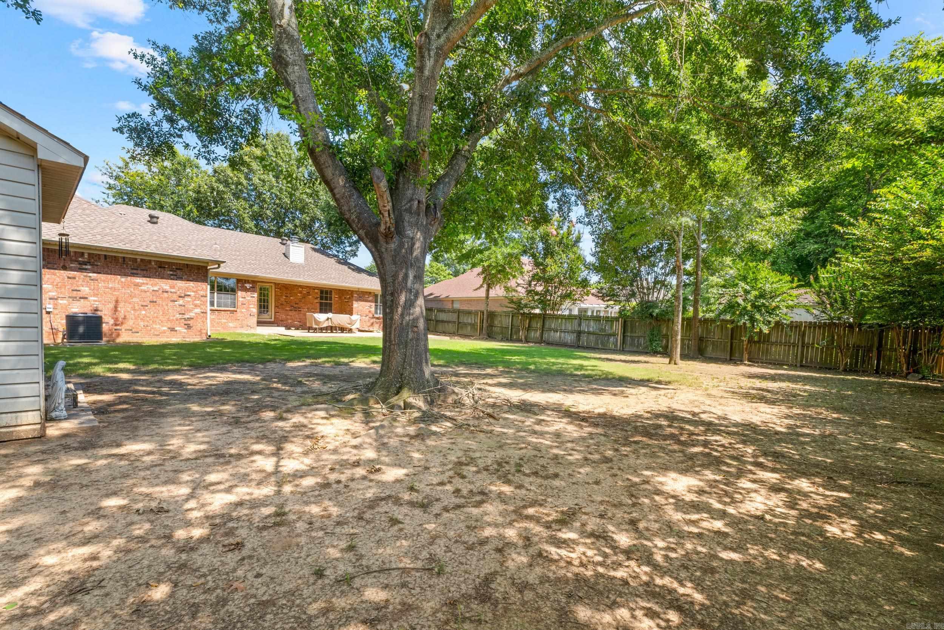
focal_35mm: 15
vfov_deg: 77.3
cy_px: 315
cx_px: 472
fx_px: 393
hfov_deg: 100.4
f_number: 9
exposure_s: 1/25
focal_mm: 10
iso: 200
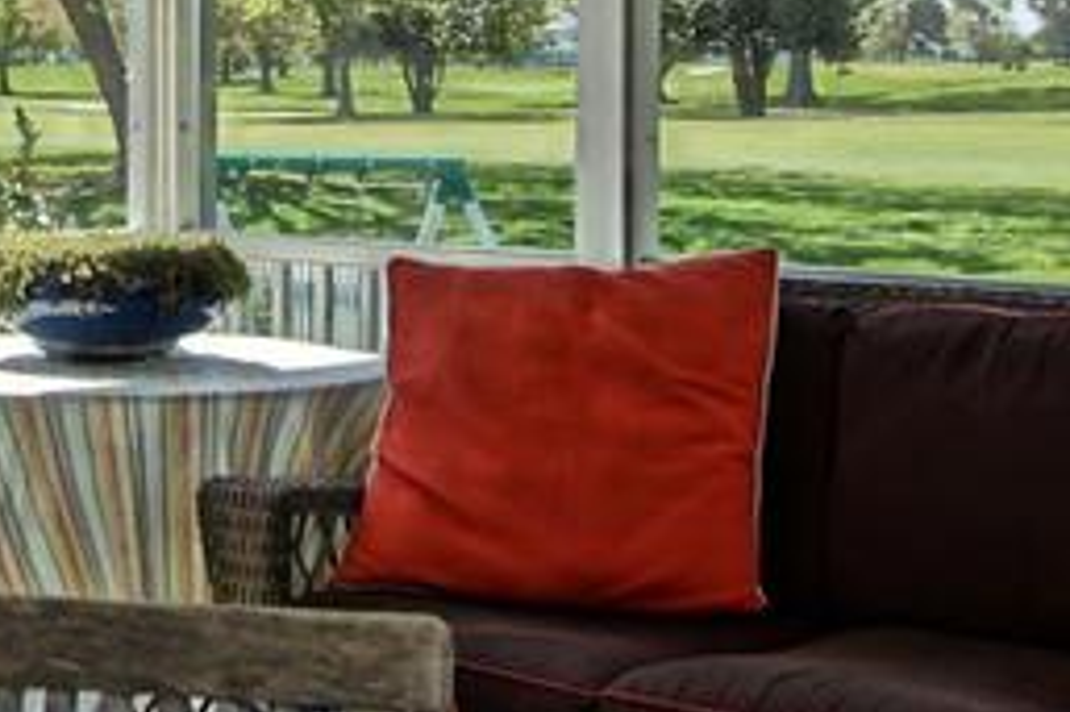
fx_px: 2495
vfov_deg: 16.1
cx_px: 112
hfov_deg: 23.6
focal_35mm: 84
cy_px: 117
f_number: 5.6
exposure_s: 1/125
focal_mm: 10
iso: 100
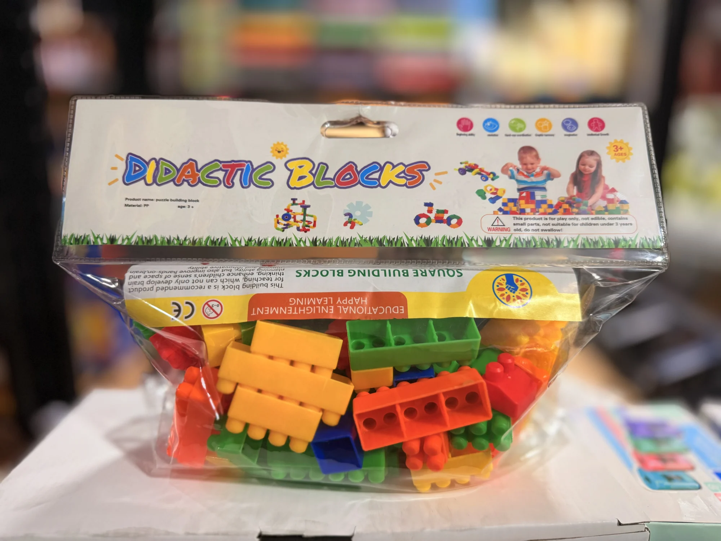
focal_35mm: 24
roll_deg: -0.5
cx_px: 360
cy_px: 270
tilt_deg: -13.1
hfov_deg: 71.6
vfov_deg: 56.8
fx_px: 500
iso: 200
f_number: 1.78
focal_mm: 6.76
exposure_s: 1/120
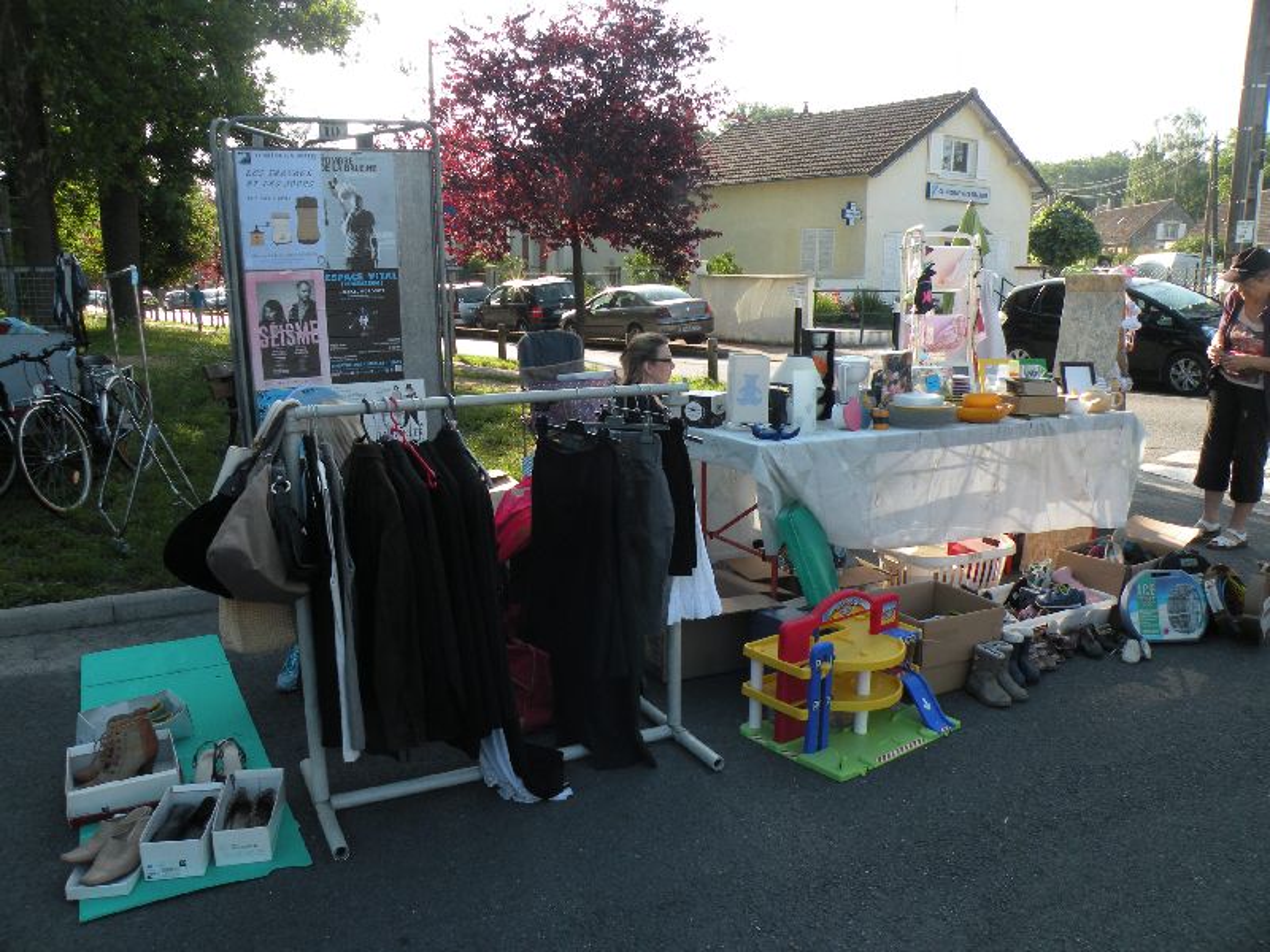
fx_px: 991
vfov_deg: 51.4
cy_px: 476
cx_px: 635
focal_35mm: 27
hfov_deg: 65.3
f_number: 5
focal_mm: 4.7
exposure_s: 1/125
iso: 100
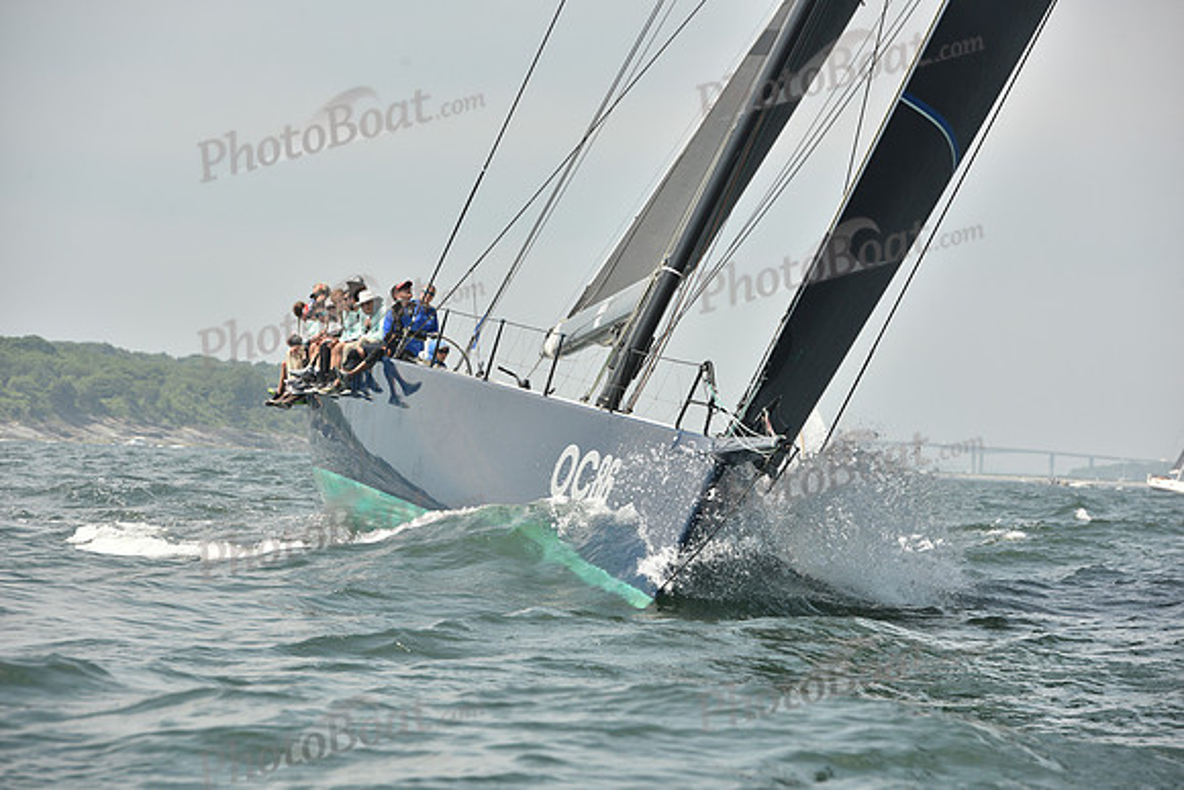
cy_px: 395
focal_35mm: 185
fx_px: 6086
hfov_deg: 11.1
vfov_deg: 7.4
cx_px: 592
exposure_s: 1/800
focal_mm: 185
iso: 250
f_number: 9
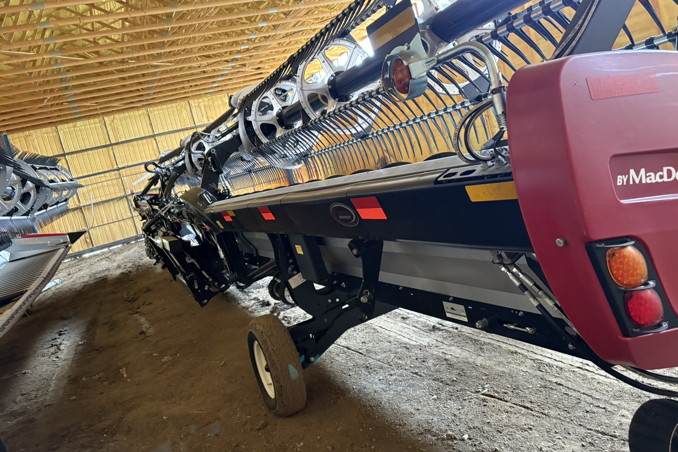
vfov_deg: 46.4
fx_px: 527
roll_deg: +15.1
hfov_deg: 65.5
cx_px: 330
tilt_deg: -5.3
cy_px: 210
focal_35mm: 28
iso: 500
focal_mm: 5.96
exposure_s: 1/60
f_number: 1.6
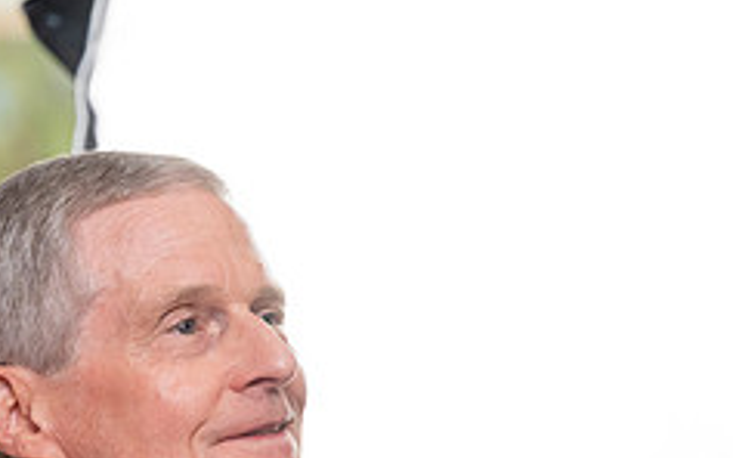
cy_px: 490
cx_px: 161
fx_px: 5992
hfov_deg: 7.0
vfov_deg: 4.4
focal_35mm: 300
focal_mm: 120
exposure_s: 1/400
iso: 2000
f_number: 4
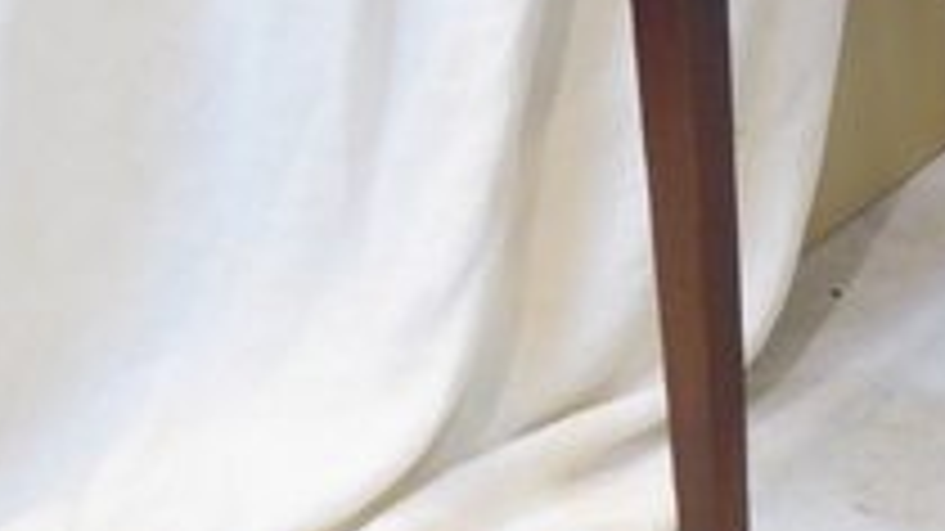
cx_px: 1314
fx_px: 2655
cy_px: 171
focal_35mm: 106
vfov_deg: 11.4
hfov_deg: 18.4
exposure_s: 1/13
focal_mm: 5.8
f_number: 3.6
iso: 400
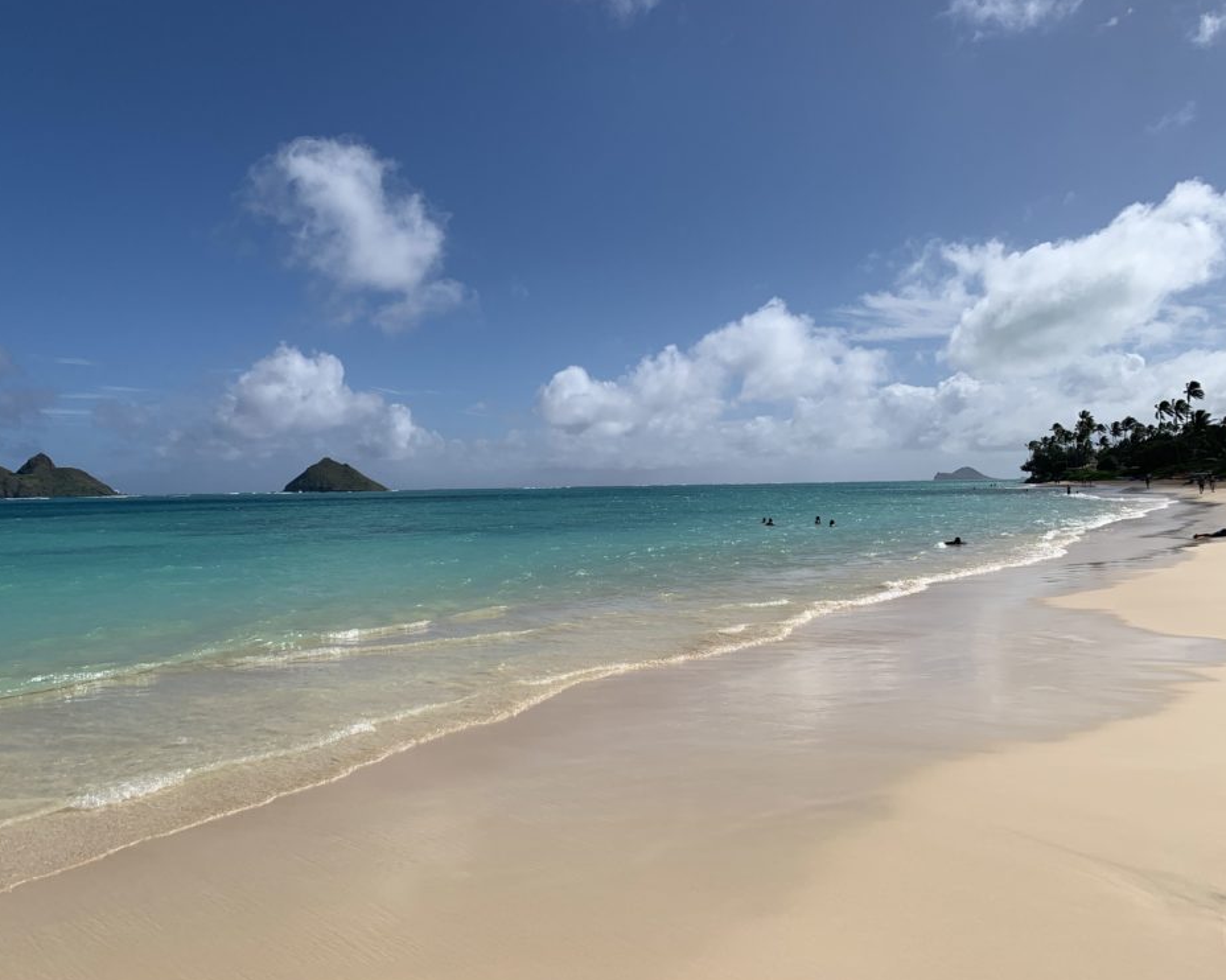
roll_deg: +0.8
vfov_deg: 51.5
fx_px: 1016
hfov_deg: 62.1
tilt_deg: +0.8
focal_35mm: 28
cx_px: 561
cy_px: 491
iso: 25
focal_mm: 4.25
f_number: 1.8
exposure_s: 1/7407
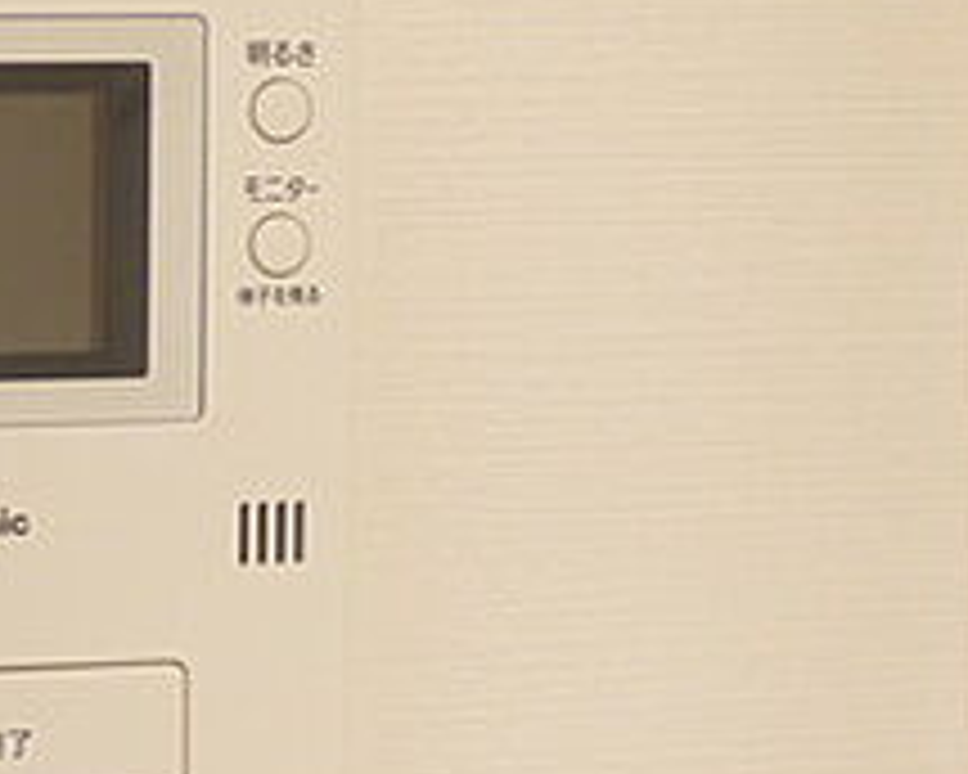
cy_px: 513
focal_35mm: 58
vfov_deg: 26.1
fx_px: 1662
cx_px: -378
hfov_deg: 26.2
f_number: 2.8
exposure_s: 1/500
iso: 400
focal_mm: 3.58
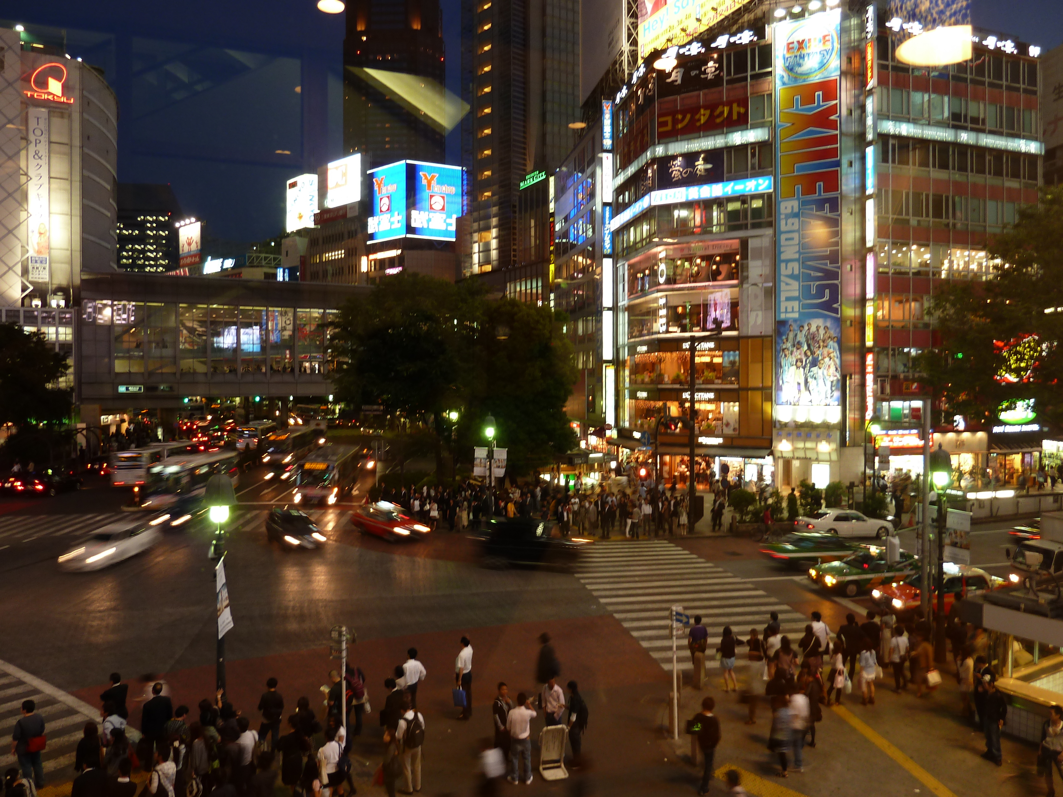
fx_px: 768
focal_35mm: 25
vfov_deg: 54.9
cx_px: 532
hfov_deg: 69.4
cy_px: 398
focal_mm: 4.1
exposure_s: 1/4
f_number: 3.3
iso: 80
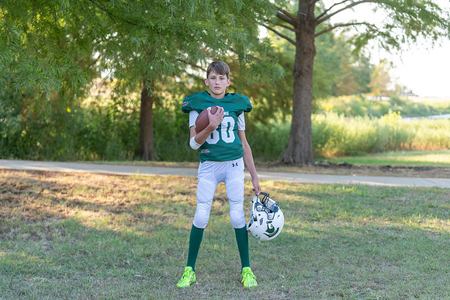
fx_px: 906
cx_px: 225
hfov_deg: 27.9
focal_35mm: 72
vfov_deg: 18.8
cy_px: 150
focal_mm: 70
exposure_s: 1/320
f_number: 2.8
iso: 200
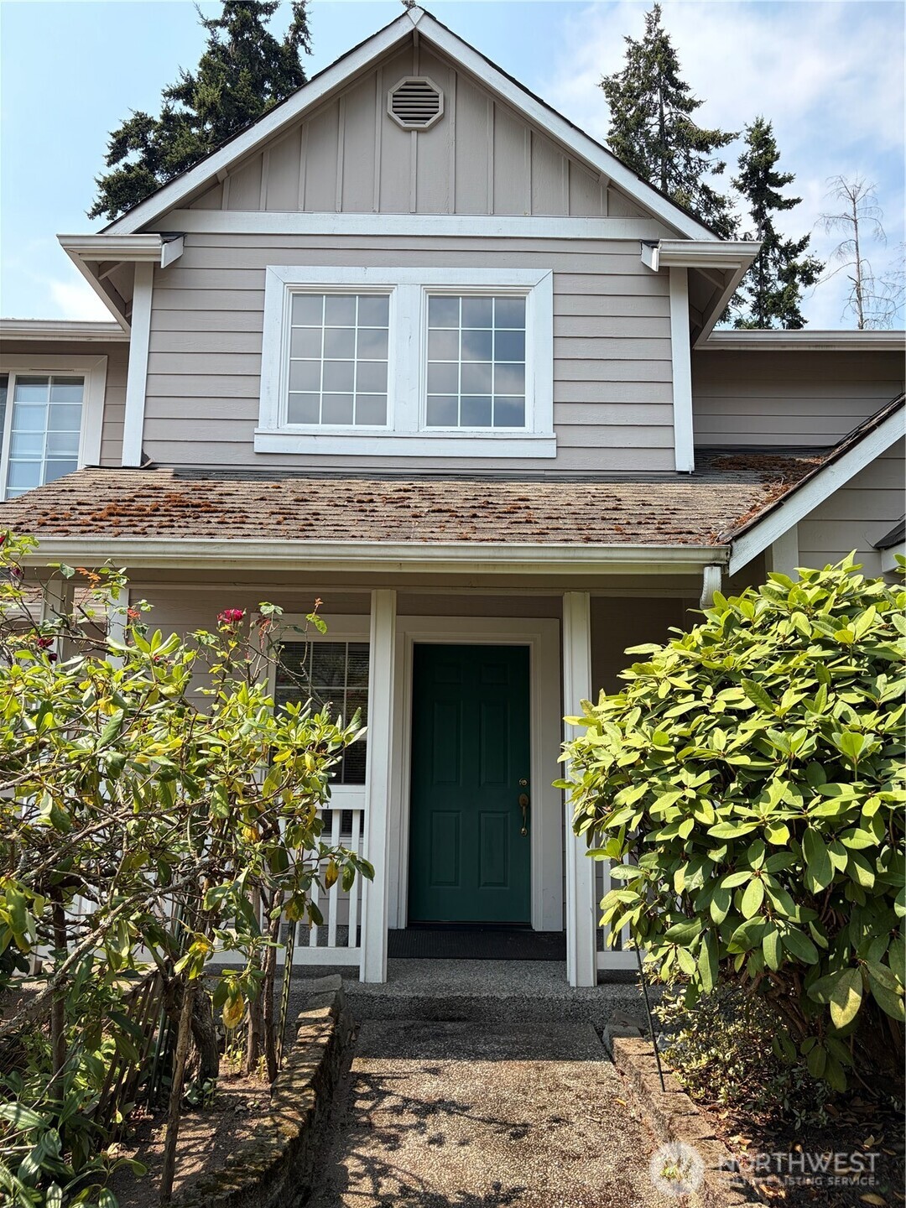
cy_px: 604
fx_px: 907
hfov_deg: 53.1
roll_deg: -1.6
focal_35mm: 26
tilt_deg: +9.8
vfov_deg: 67.3
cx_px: 453
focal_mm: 5.96
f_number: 1.6
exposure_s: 1/1667
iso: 50
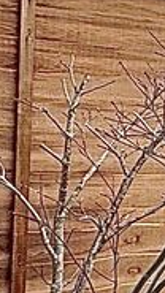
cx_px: 752
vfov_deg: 18.0
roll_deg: -0.2
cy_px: 139
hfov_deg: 6.7
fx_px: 926
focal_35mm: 119
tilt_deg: +0.1
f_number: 2.2
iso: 40
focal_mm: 2.22
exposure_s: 1/573
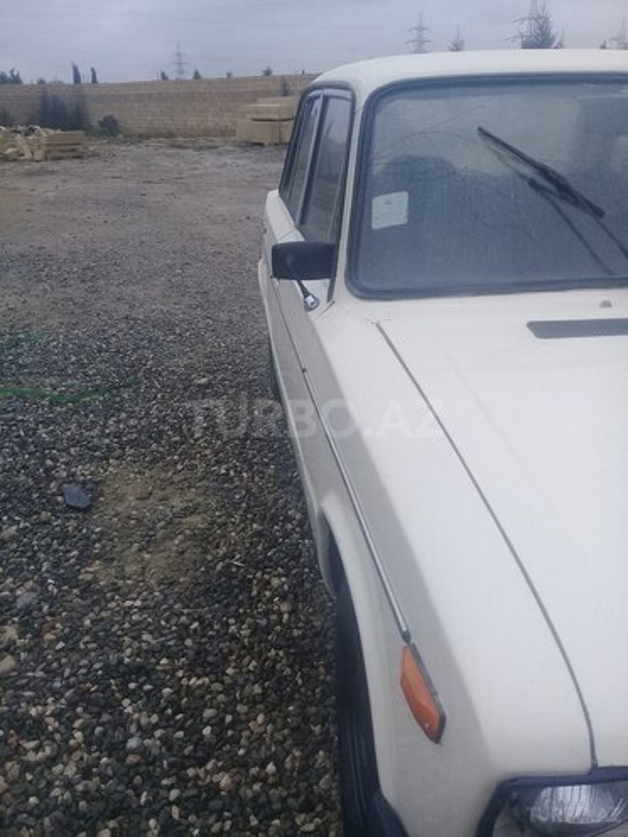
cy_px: 418
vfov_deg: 58.4
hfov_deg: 45.4
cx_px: 314
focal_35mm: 31
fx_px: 750
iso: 50
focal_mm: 3.3
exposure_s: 1/212
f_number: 2.2
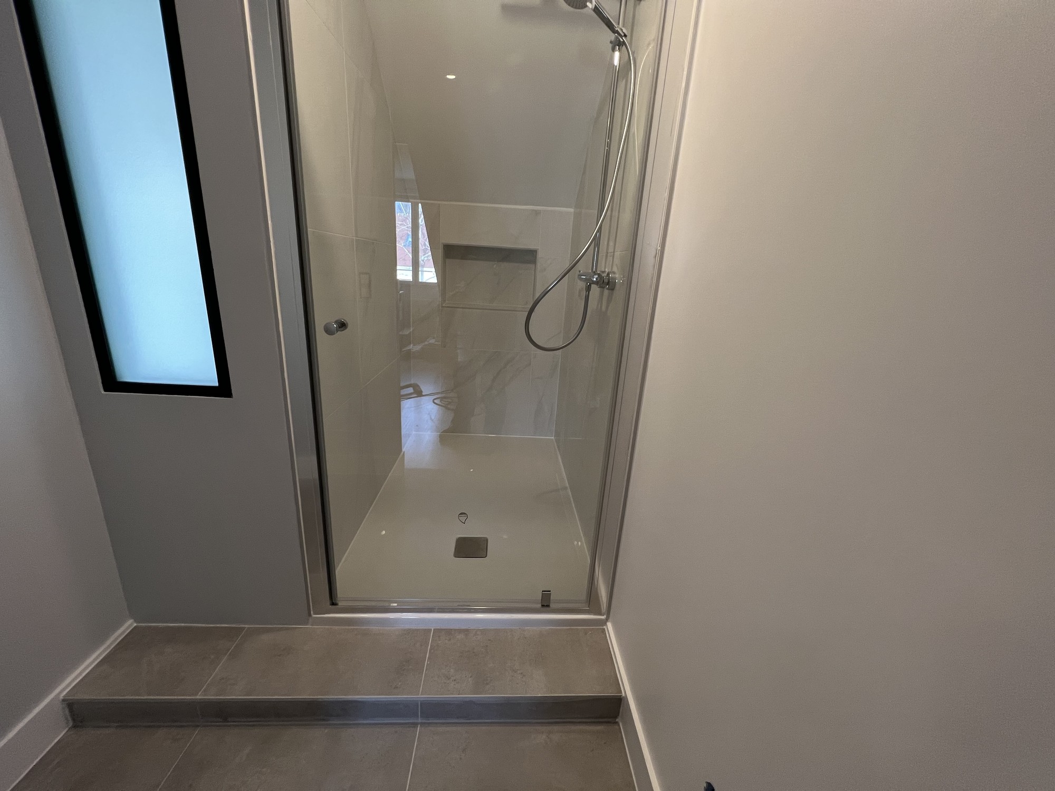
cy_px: 396
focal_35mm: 13
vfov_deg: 89.9
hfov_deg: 106.2
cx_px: 528
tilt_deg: -17.6
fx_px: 396
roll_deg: -3.3
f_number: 1.8
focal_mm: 1.57
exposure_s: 1/50
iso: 125
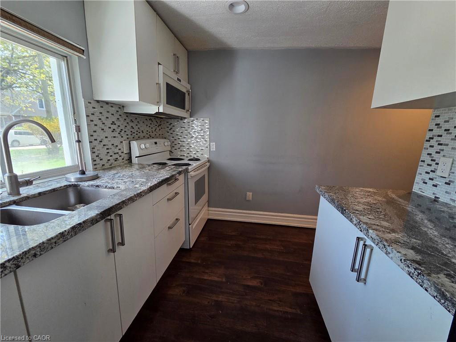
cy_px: 171
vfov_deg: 89.9
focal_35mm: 13
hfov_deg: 106.2
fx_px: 171
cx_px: 228
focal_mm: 2.2
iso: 125
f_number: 2.2
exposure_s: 1/120
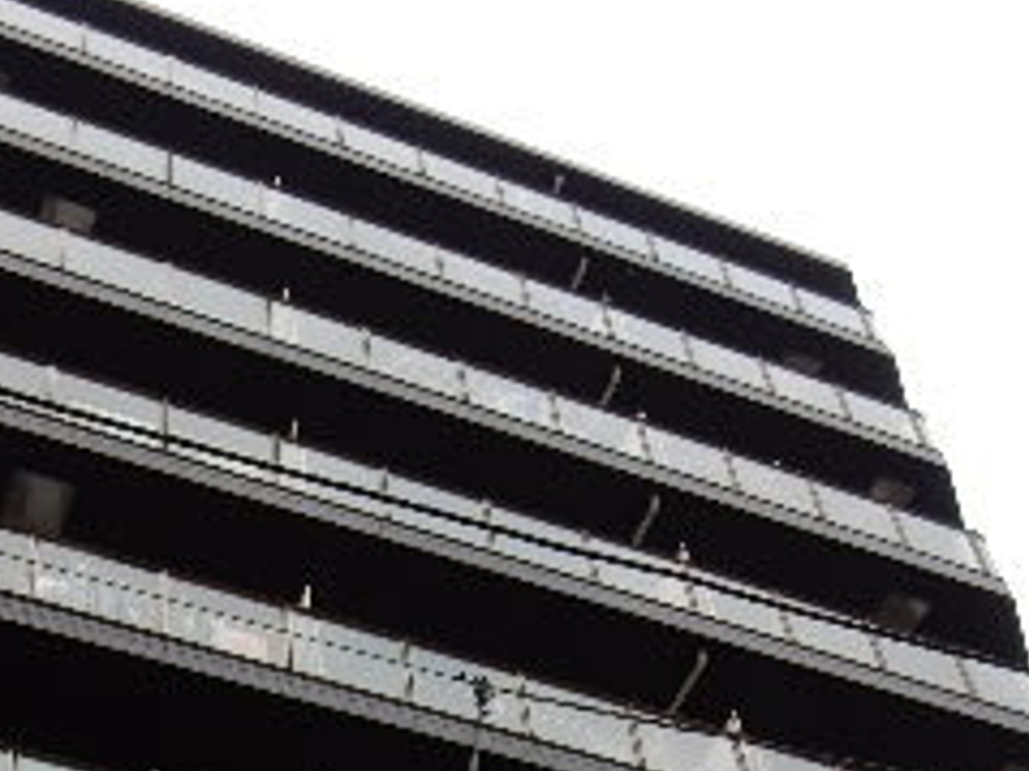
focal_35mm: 67
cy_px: 866
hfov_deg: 28.8
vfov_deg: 20.8
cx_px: 370
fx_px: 1991
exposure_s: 1/100
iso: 125
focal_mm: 4.5
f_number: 3.7
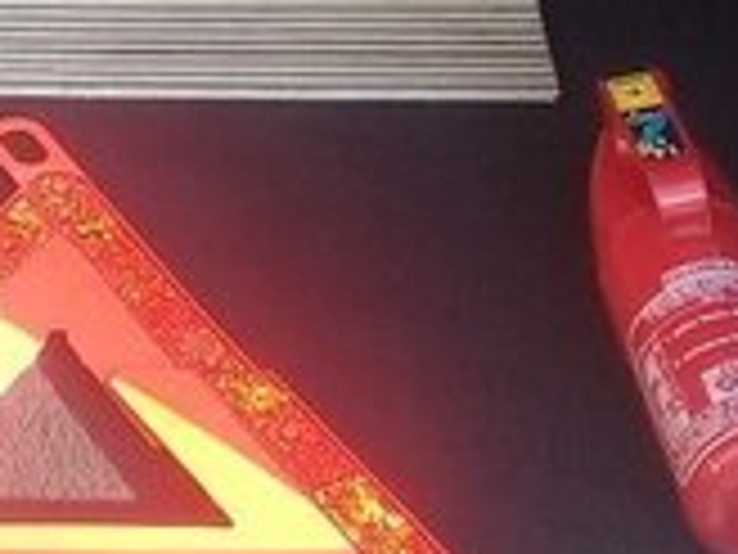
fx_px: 2665
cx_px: -50
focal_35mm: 125
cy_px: -291
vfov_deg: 11.4
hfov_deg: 15.4
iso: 64
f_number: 2.2
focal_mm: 3.3
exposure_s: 1/108
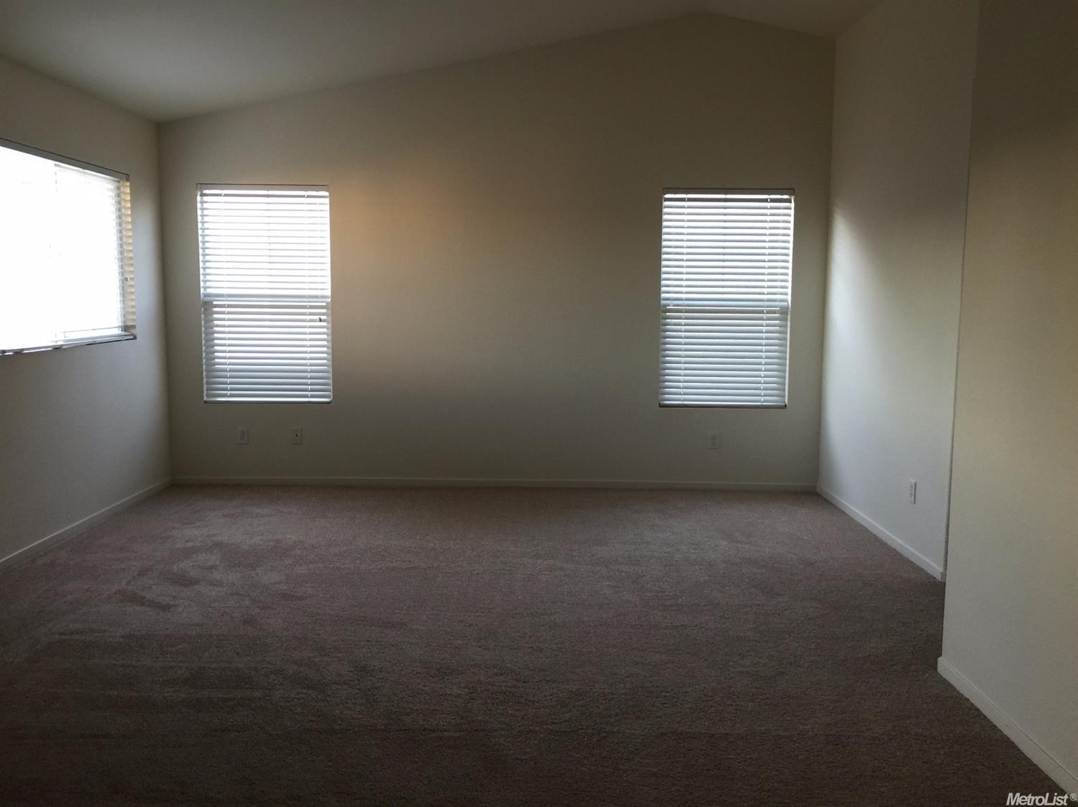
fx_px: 903
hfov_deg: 61.7
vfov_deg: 48.2
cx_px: 539
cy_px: 404
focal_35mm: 29
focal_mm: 4.15
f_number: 2.2
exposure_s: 1/15
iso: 40
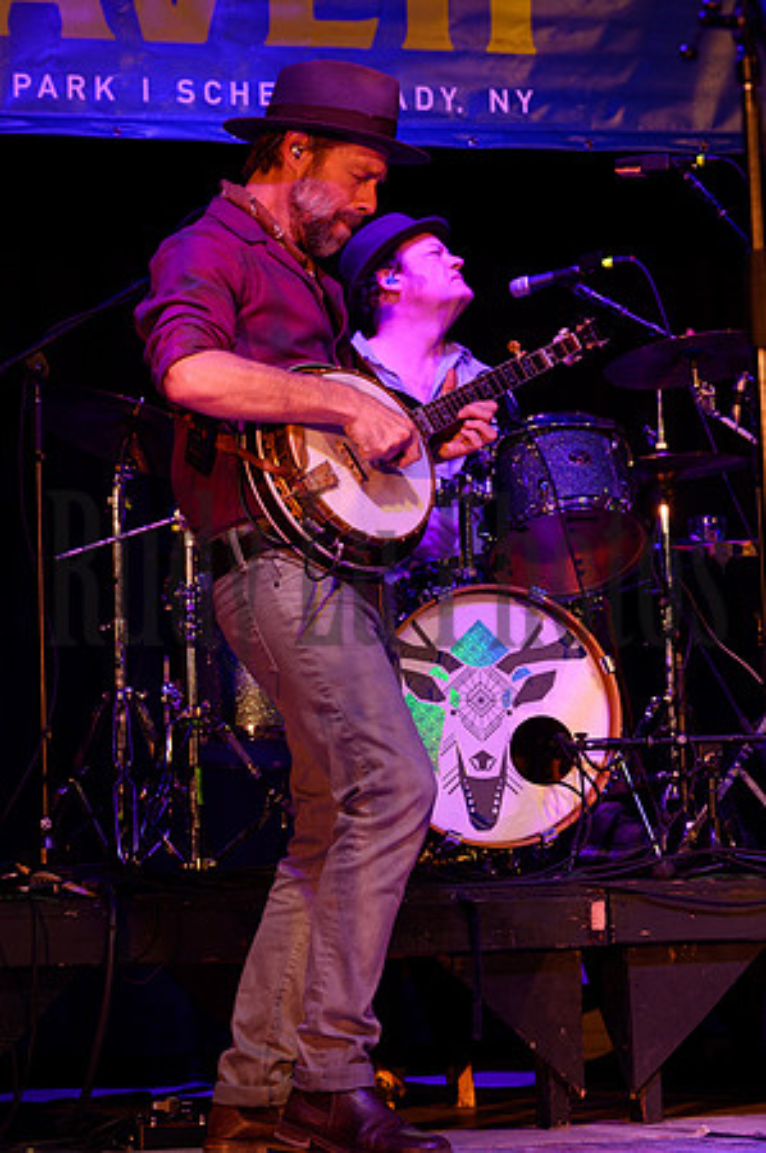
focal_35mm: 112
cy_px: 576
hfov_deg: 12.2
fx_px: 3583
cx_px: 383
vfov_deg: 18.3
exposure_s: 1/60
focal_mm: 112
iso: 1600
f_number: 9
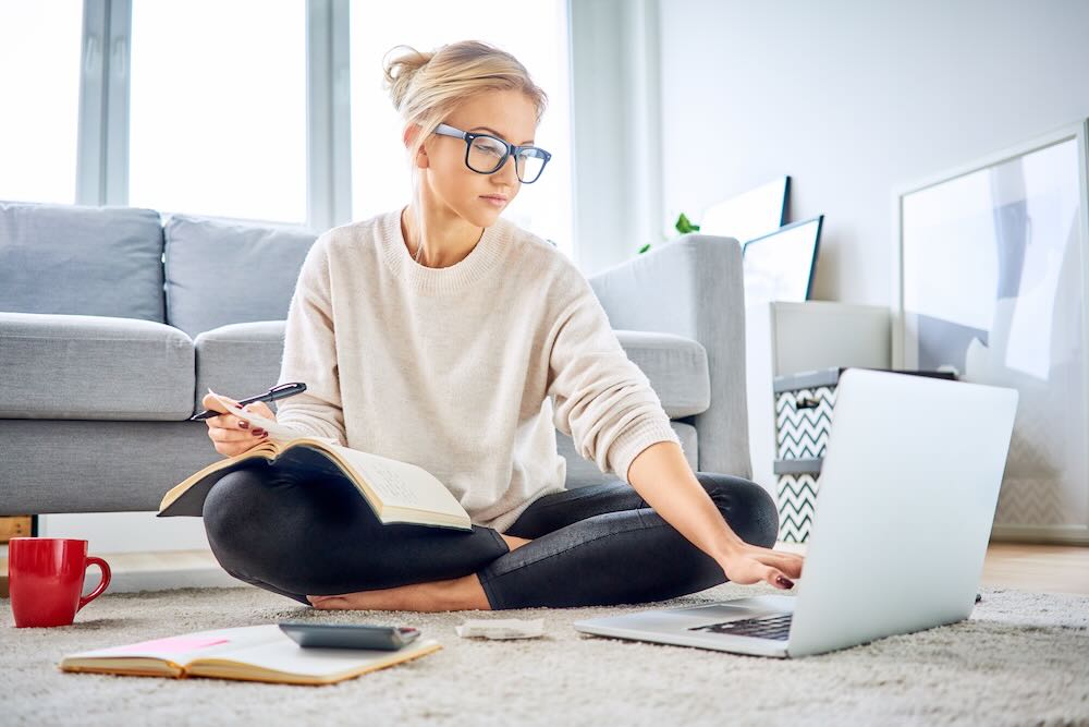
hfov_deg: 54.4
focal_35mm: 35
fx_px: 1059
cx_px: 544
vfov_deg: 37.9
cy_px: 364
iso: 320
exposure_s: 1/125
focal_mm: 35
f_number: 2.8
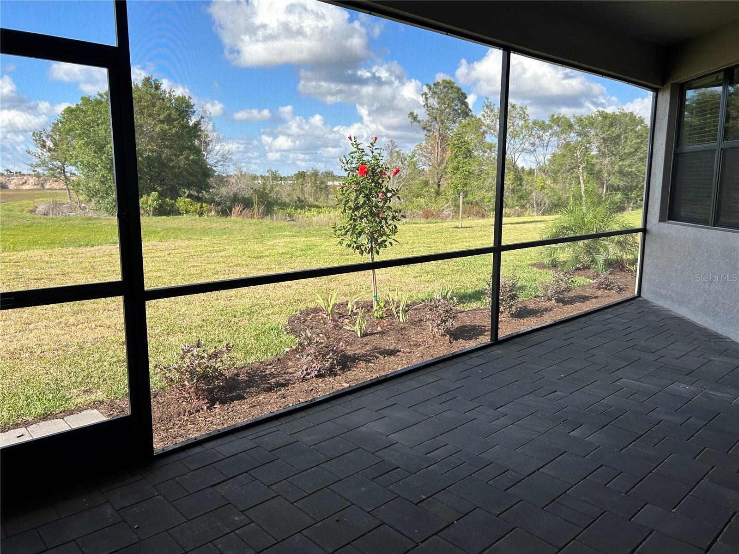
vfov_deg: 53.1
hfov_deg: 67.3
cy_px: 277
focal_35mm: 26
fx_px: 555
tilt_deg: -9.4
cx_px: 370
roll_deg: +0.4
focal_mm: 5.7
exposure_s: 1/1326
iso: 50
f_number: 1.5
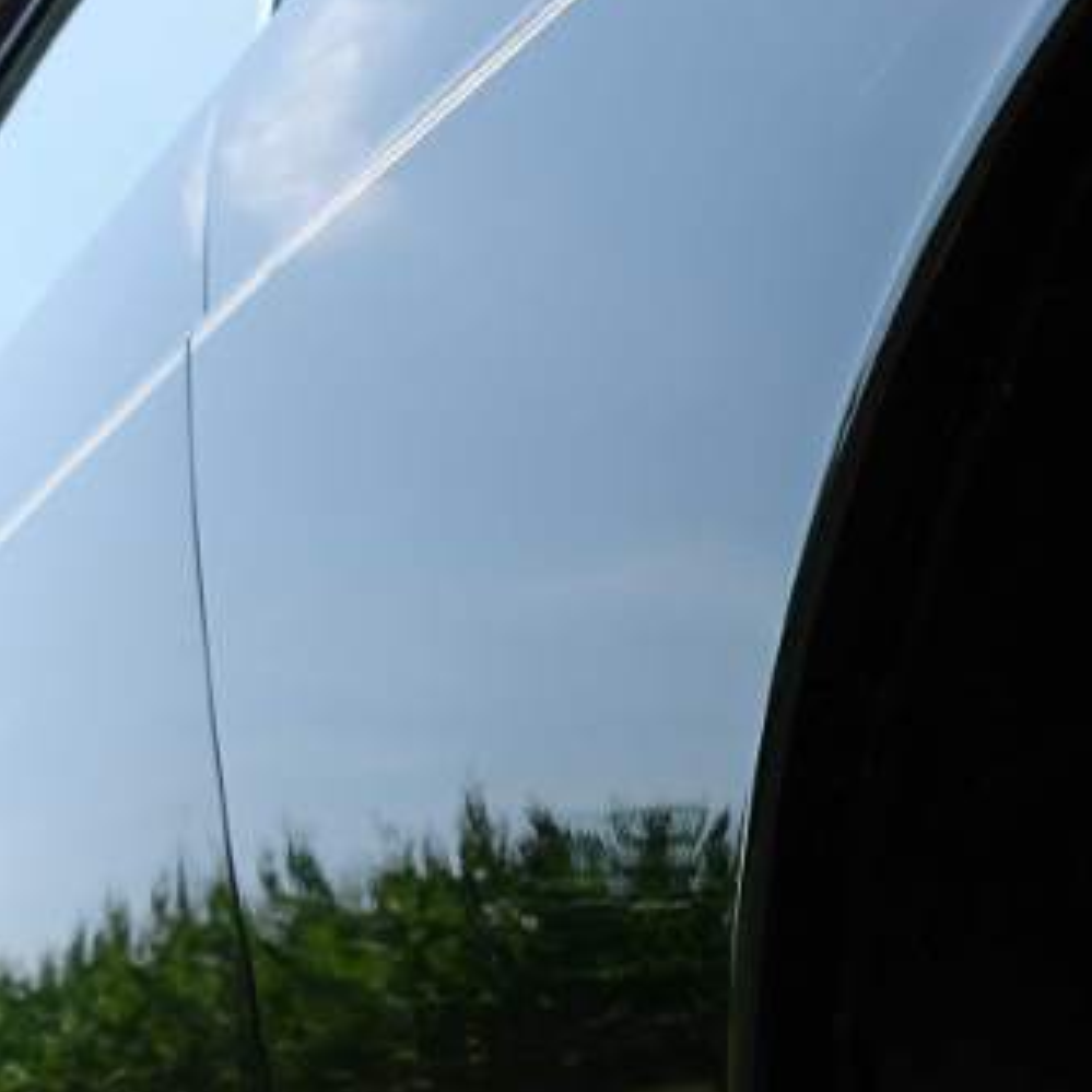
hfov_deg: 17.9
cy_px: 1223
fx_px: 3355
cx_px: 1148
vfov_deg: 17.8
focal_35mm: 94
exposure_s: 1/640
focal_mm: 11.81
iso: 125
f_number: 4
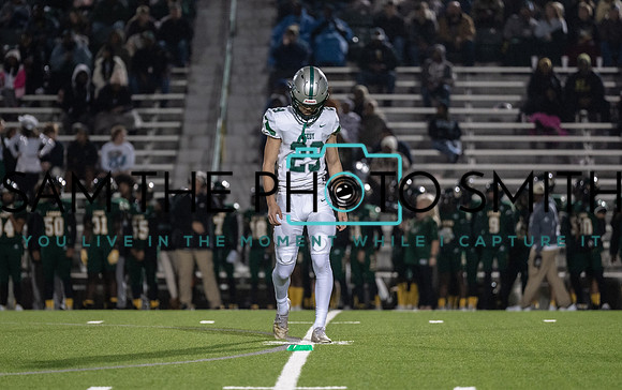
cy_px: 196
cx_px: 288
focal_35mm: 244
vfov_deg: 5.4
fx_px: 4139
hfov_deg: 8.6
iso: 3200
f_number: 2.8
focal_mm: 200
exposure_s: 1/1250
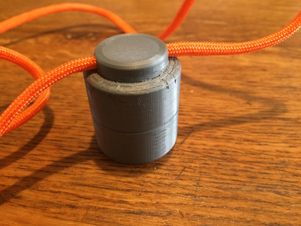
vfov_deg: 48.2
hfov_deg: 61.7
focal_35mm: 29
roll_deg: +0.9
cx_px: 150
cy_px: 113
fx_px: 252
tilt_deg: -40.7
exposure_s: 1/17
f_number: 2.2
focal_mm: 4.15
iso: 320
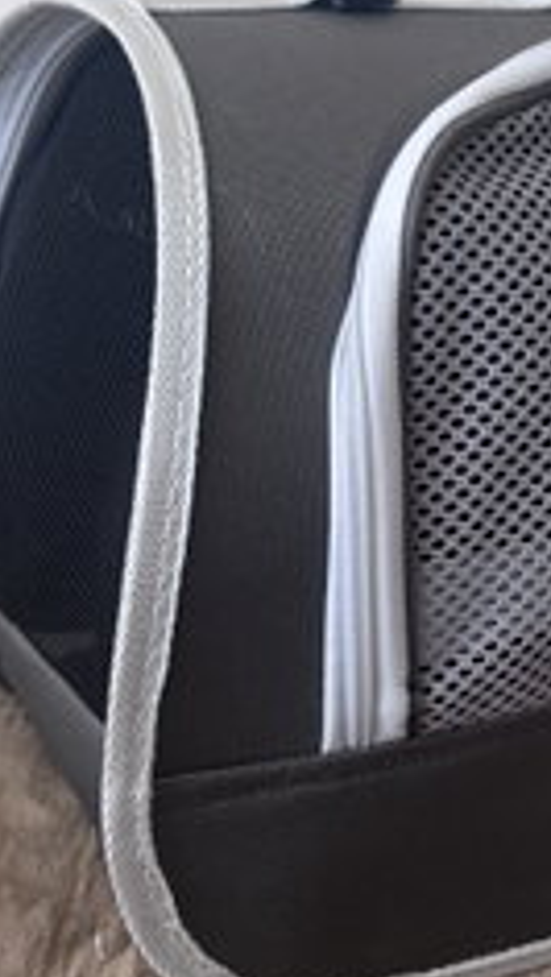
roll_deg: -1.0
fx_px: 1660
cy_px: 379
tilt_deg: -13.2
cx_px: 559
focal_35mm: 64
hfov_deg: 18.3
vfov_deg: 32.7
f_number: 1.6
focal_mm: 5.96
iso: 64
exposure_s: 1/121
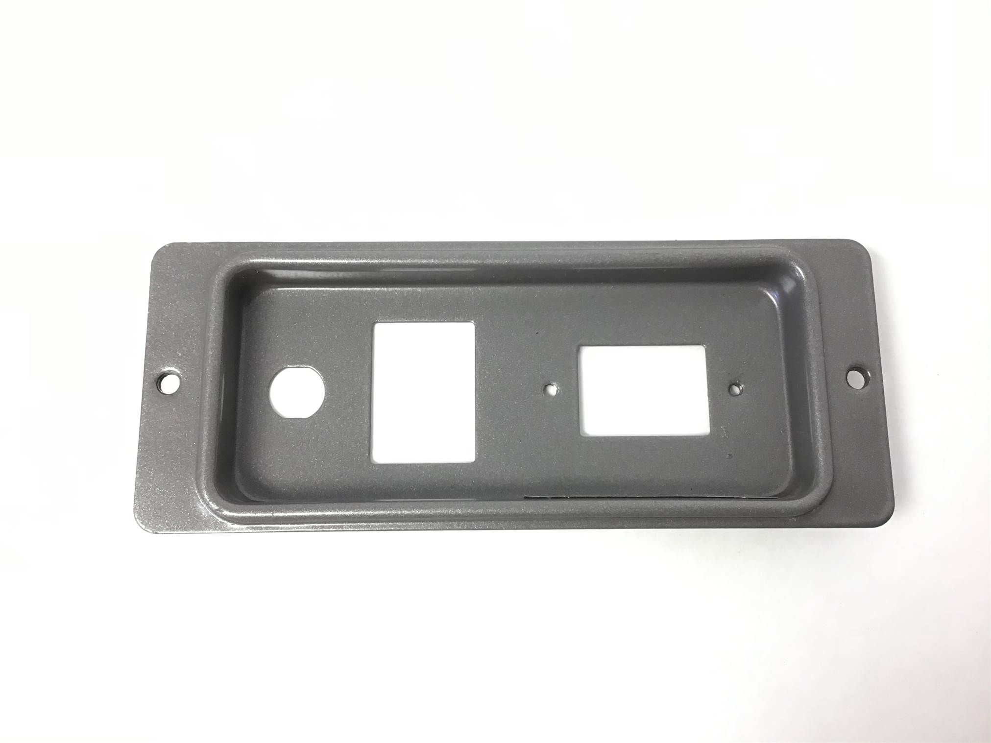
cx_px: 496
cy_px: 372
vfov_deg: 45.4
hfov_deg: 58.4
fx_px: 887
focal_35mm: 31
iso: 80
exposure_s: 1/33
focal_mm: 3.3
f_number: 2.4
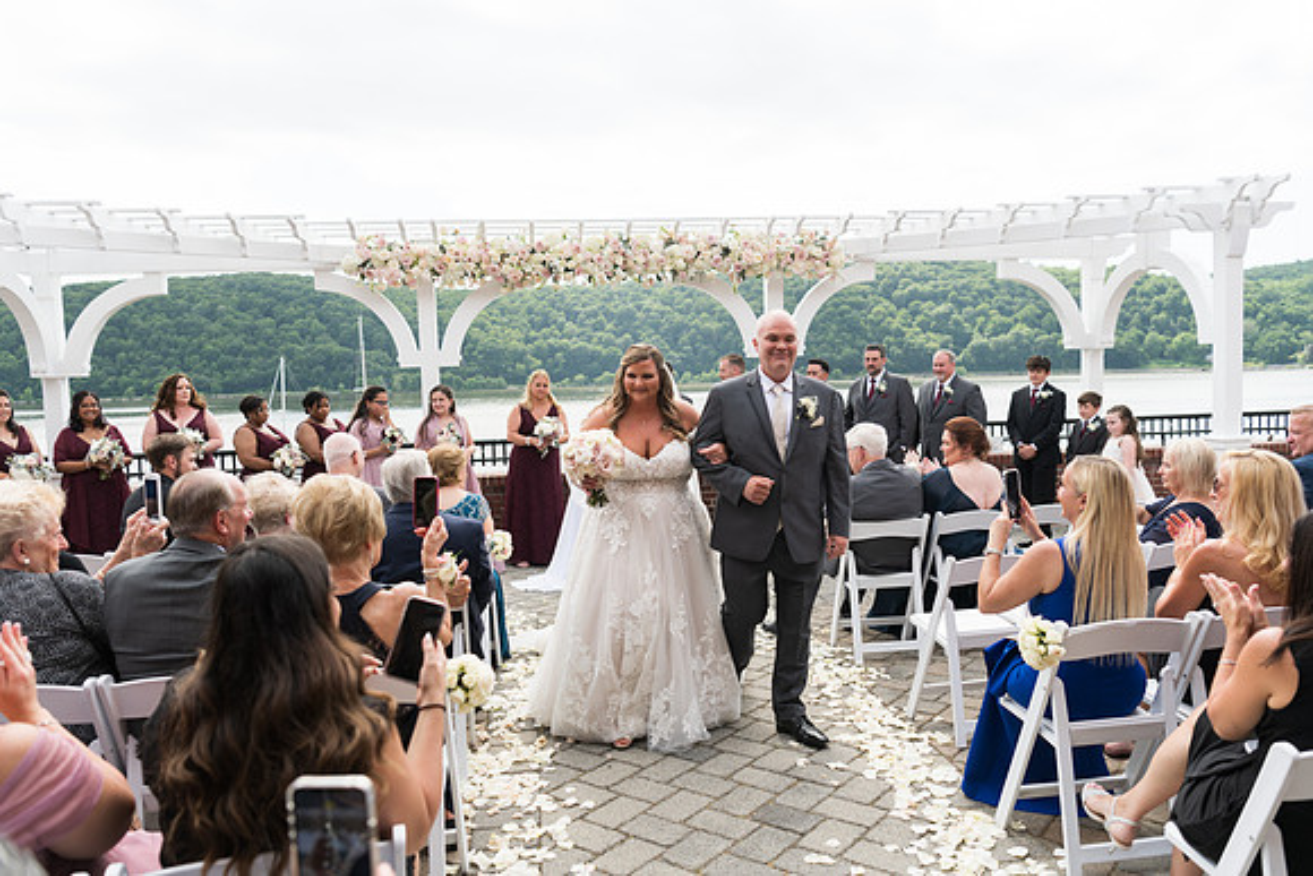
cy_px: 438
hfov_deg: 66.4
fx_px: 1004
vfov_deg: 47.2
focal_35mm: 28
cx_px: 656
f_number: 2.8
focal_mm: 26
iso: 64
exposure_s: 1/1000
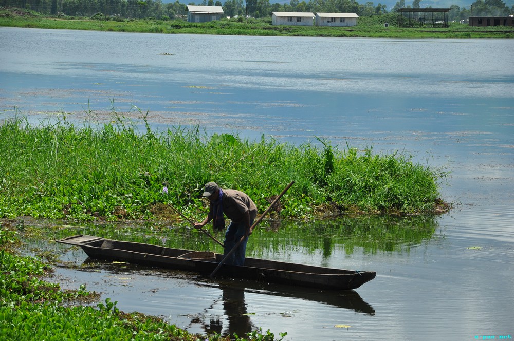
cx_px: 257
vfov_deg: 8.7
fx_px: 2246
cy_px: 170
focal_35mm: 158
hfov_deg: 13.1
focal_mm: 105
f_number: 6.3
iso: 200
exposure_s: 1/640
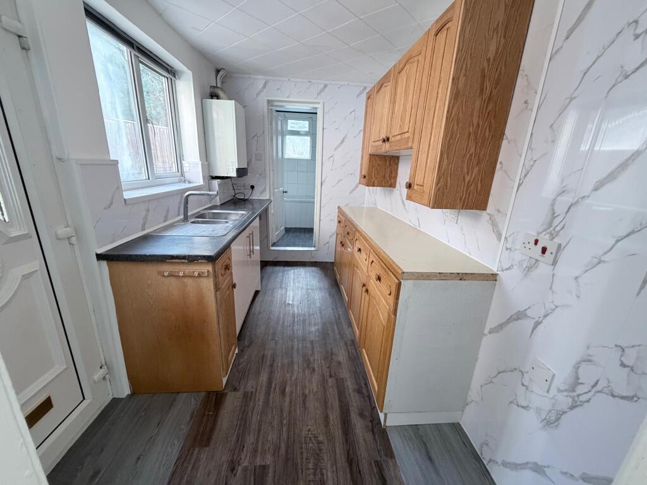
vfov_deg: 85.7
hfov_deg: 102.1
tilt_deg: -16.1
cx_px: 324
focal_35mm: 14
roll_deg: -2.2
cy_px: 242
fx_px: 262
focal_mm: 2.22
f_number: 2.2
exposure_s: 1/81
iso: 320
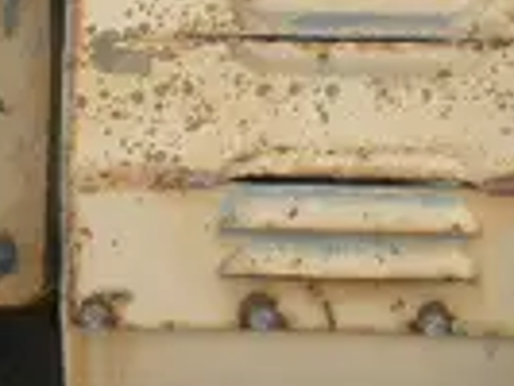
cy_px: 112
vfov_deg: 11.2
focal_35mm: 132
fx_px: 1962
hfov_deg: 14.9
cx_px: 128
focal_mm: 7.9
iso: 64
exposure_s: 1/400
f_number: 3.4
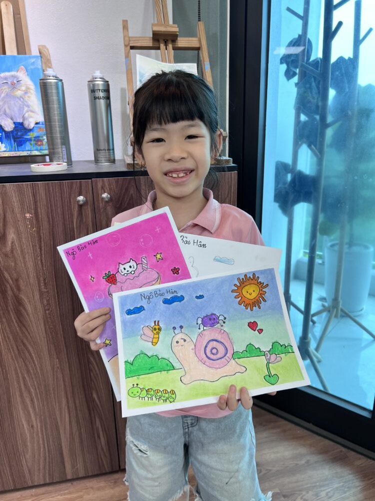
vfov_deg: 67.3
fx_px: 376
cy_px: 250
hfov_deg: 53.1
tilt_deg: -16.4
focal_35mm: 26
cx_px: 188
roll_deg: +1.9
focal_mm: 5.7
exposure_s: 1/100
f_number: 1.5
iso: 64
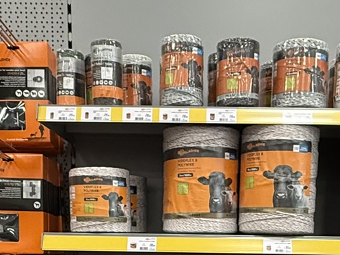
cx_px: 202
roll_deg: -1.3
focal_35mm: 57
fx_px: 560
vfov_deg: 23.0
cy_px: 326
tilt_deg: -8.9
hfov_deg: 33.7
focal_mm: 2.22
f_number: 2.2
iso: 320
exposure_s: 1/100
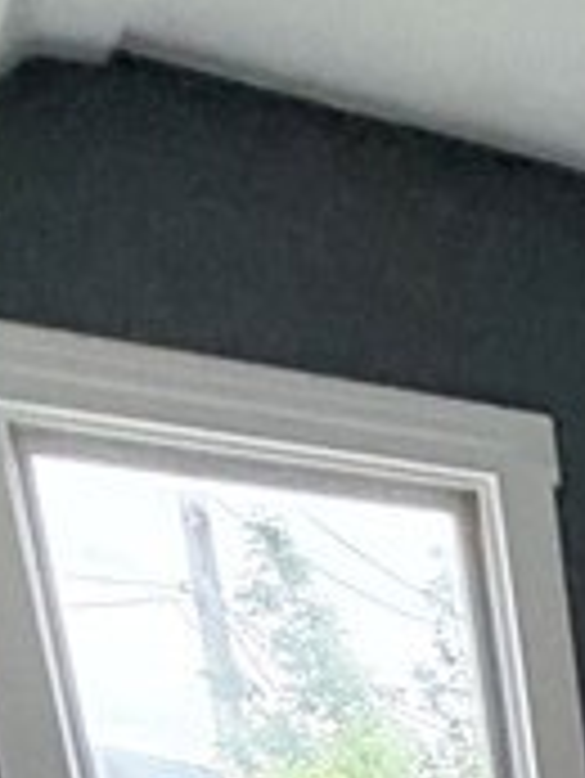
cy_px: 1686
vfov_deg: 16.1
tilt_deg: -20.2
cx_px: 1228
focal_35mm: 83
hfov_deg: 14.3
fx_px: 1868
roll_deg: +0.0
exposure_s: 1/60
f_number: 2.2
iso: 400
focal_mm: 2.22
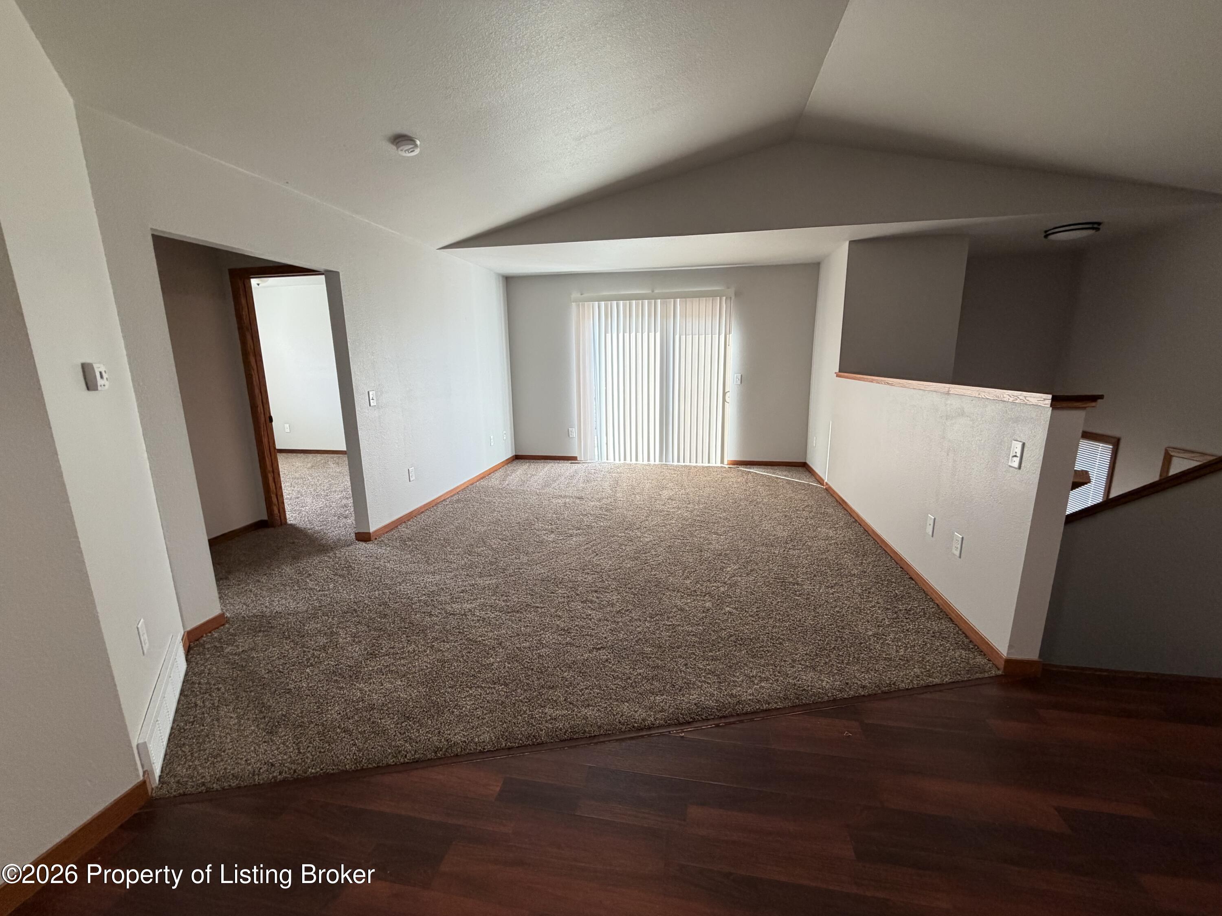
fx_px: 494
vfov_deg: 85.7
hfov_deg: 102.1
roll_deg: +0.6
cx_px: 611
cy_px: 458
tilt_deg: -11.0
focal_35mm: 14
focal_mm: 2.22
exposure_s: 1/121
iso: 250
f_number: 2.2
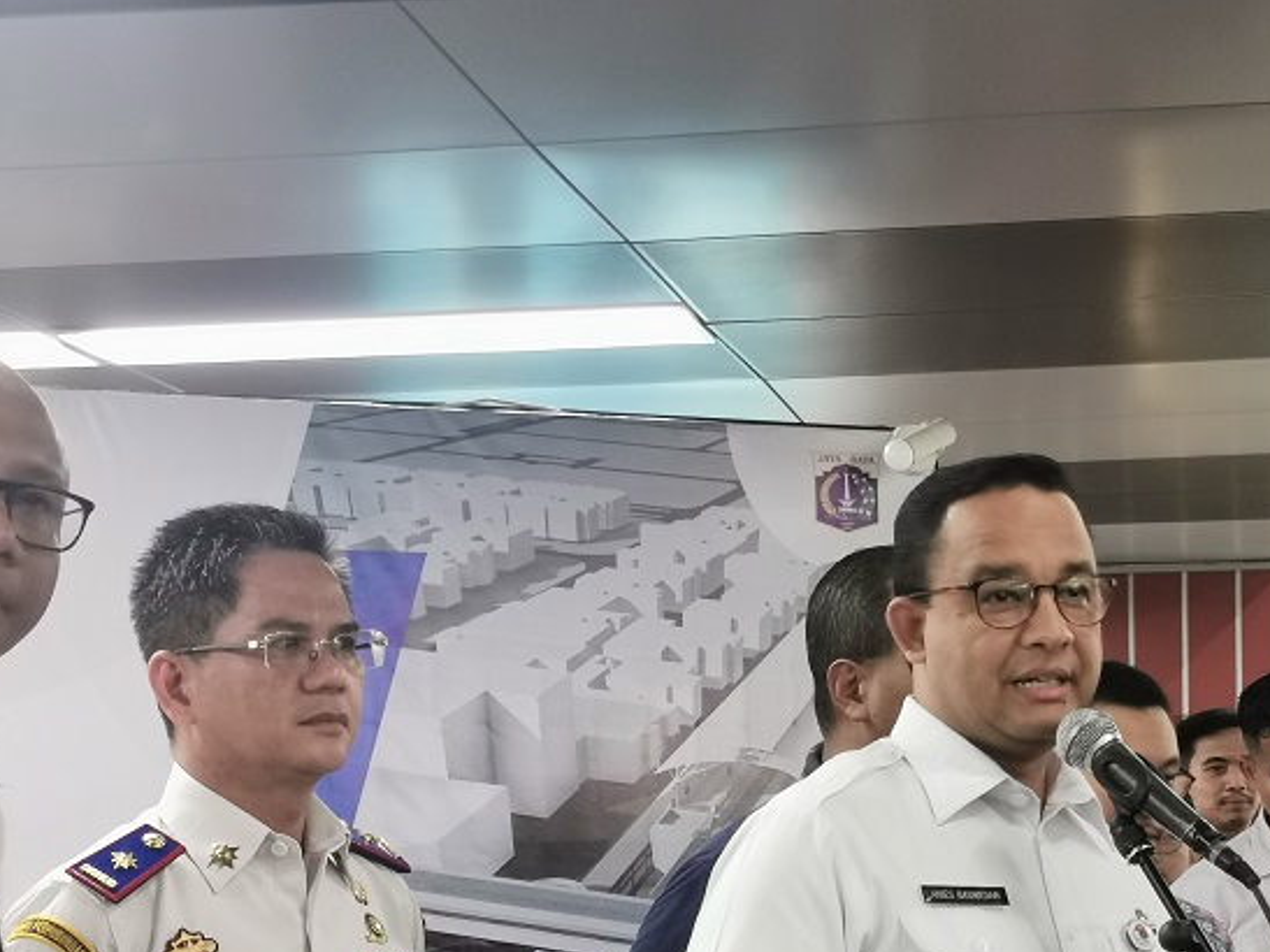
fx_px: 2751
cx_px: 864
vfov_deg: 19.3
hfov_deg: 25.8
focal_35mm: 75
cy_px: 852
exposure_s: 1/60
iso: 125
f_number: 1.6
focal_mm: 5.56
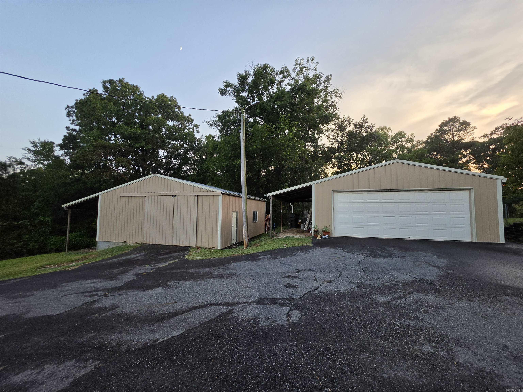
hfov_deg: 106.2
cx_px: 262
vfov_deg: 89.9
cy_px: 196
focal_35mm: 13
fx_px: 196
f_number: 1.9
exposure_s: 1/120
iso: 40
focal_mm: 2.2
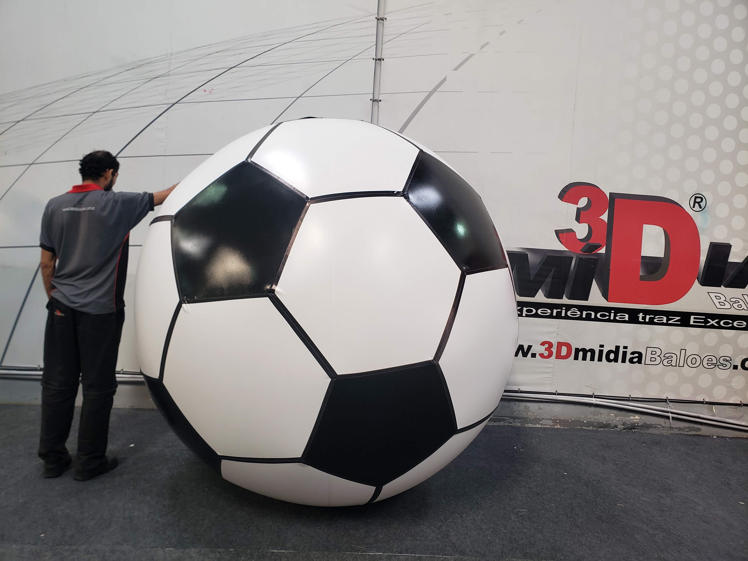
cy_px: 280
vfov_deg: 53.1
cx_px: 374
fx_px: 562
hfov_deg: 67.3
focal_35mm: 26
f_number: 2.4
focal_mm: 4.3
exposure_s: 1/60
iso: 125
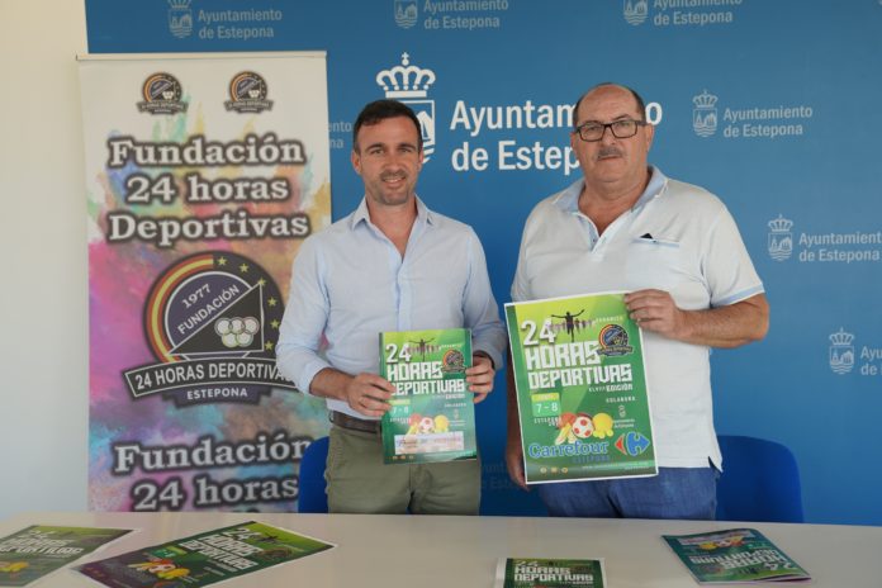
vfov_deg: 31.9
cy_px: 294
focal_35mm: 42
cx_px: 441
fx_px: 1029
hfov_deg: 46.4
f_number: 4
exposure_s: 1/160
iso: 200
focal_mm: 42
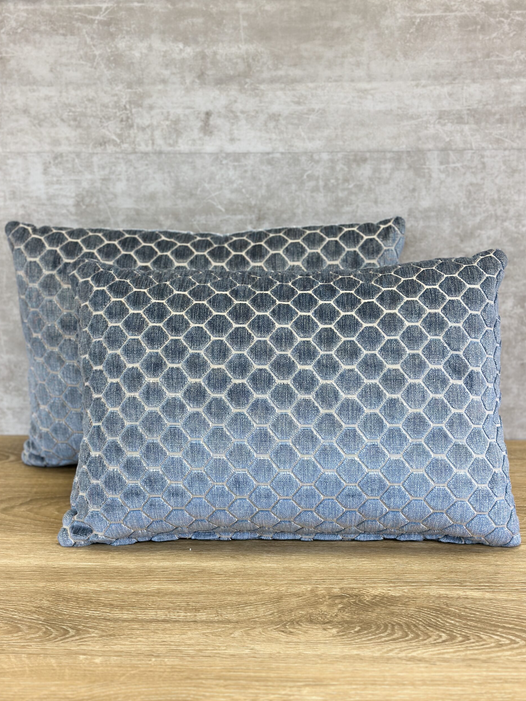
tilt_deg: -17.4
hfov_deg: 29.7
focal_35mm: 49
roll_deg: +0.8
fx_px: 993
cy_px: 355
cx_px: 261
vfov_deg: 38.9
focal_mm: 6.86
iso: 100
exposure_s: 1/170
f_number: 1.78
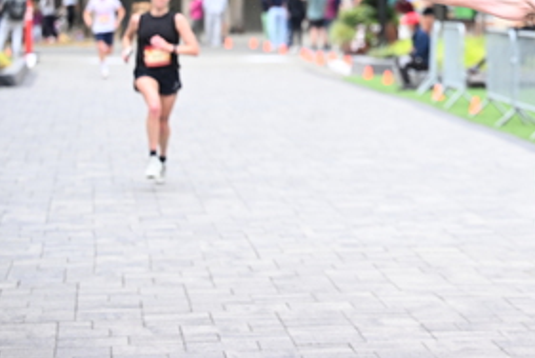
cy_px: 50
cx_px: 478
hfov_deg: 11.9
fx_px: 2559
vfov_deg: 8.0
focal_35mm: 172
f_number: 2.8
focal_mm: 88
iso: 1250
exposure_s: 1/1250
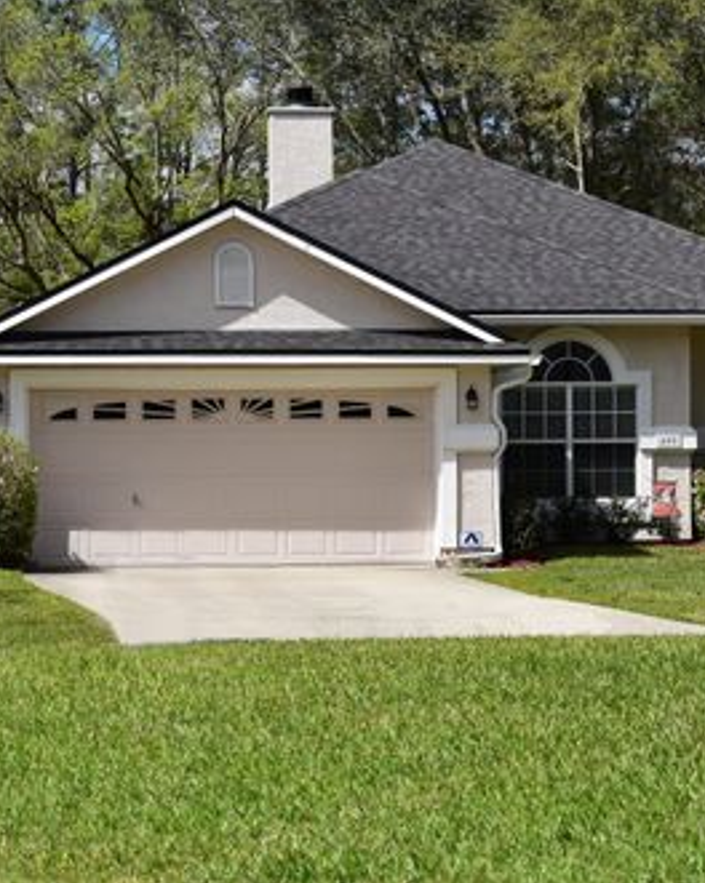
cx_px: 382
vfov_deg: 14.6
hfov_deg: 11.7
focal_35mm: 132
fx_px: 3449
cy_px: 442
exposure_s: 1/500
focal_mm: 62
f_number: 11
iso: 250
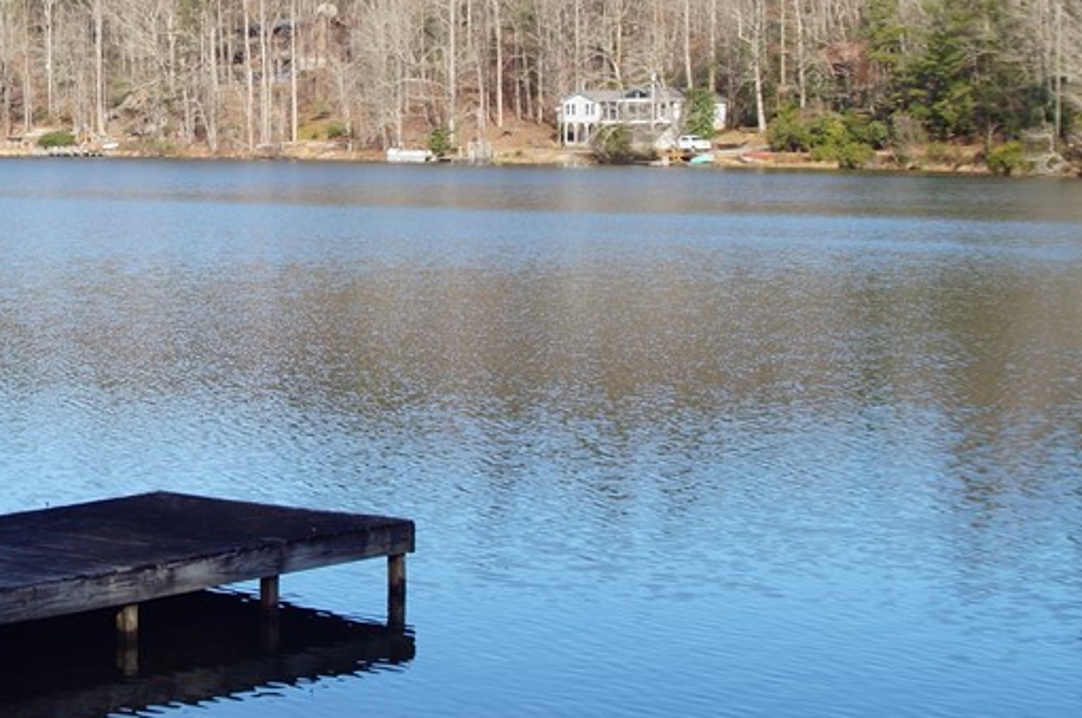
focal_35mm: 83
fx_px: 2491
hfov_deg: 23.9
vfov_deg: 16.2
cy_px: 113
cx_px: 114
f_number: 10
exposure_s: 1/100
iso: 100
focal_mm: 26
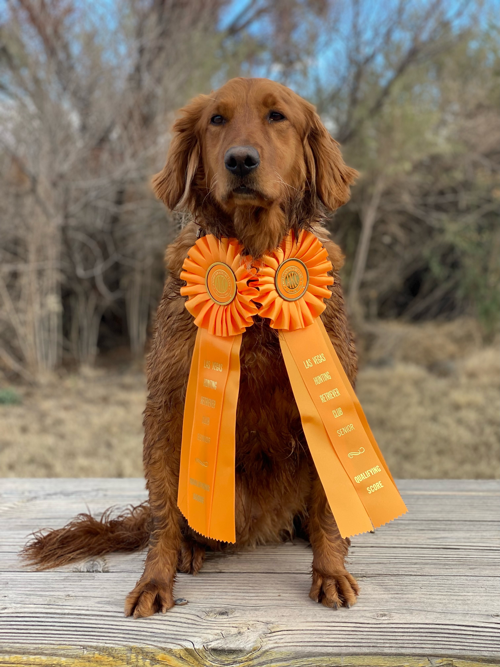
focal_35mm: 52
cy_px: 334
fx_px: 1001
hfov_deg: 28.0
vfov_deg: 36.8
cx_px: 250
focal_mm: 6
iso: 20
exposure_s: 1/358
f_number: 2
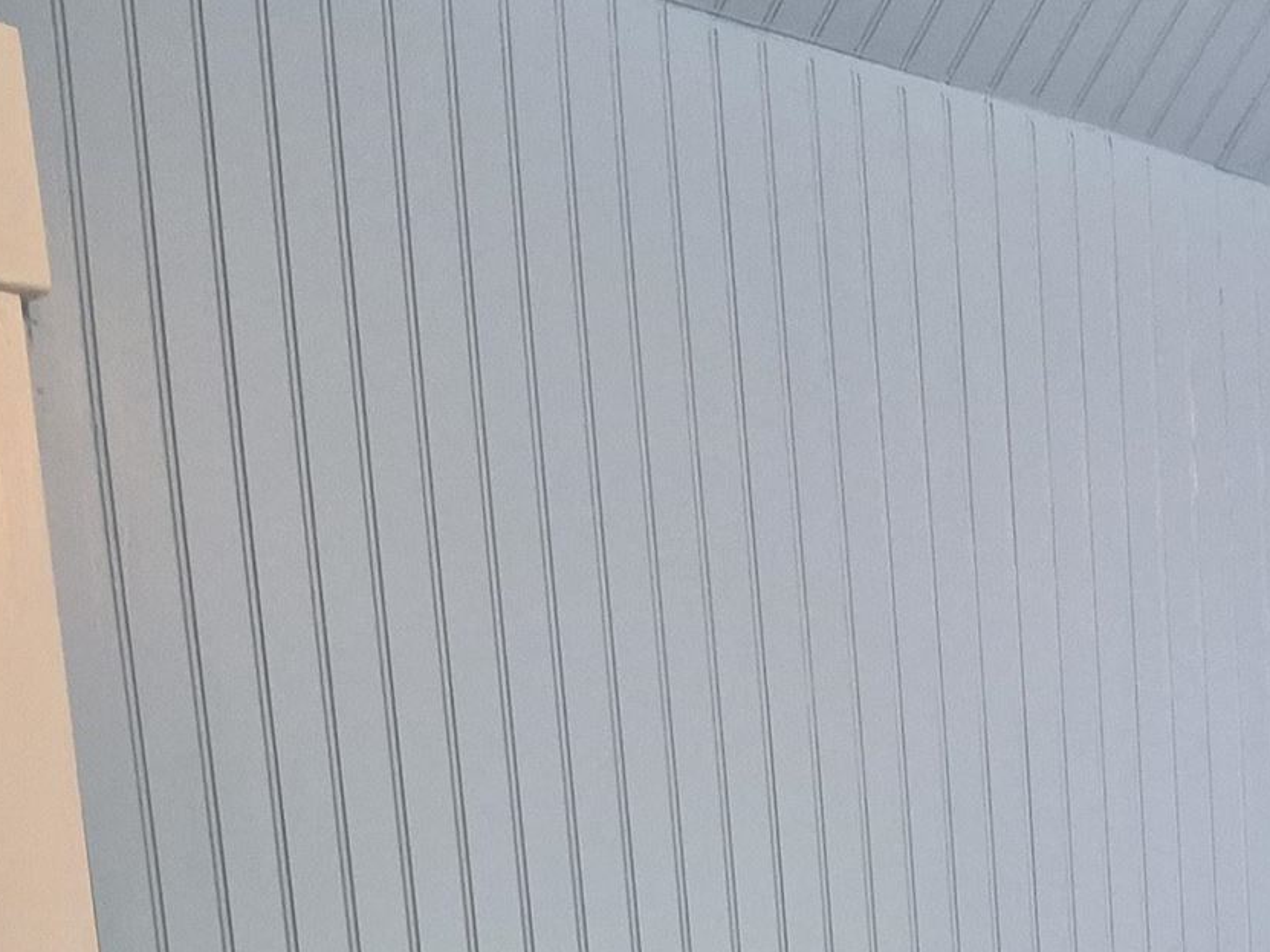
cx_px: 1152
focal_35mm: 85
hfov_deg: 22.4
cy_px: 1675
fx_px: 3118
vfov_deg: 15.2
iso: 800
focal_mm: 5.4
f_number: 1.8
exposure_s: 1/120
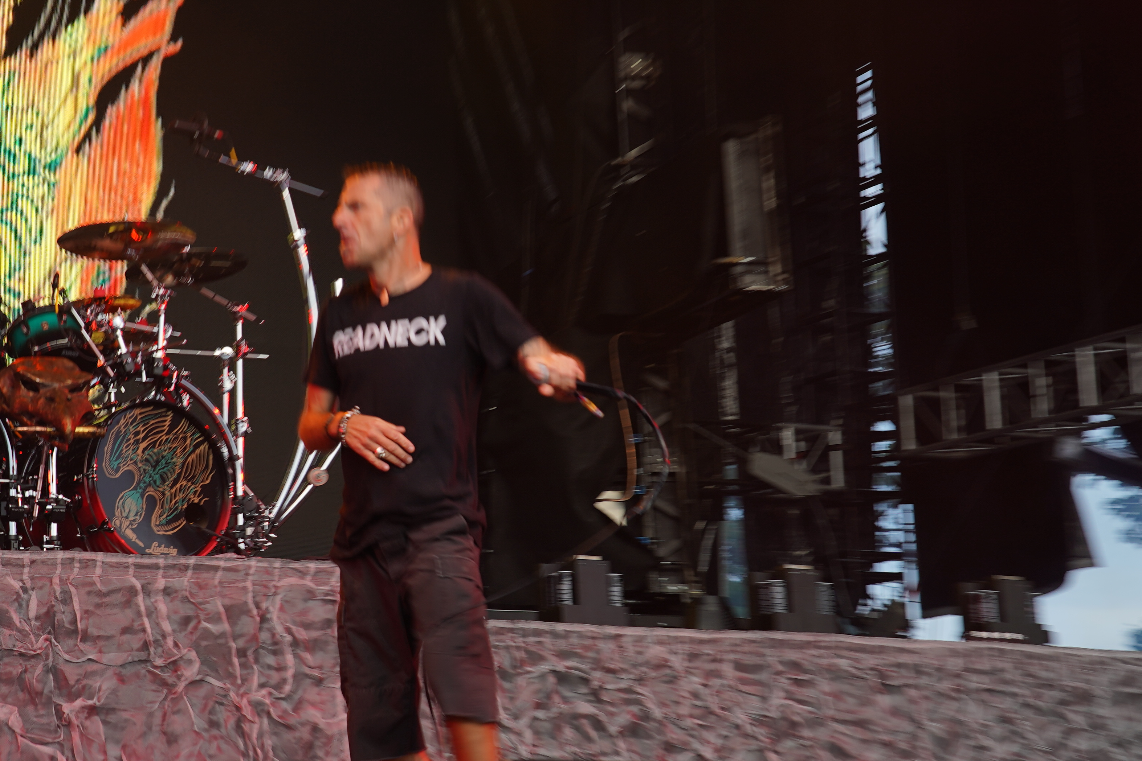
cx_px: 399
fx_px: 2601
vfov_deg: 16.7
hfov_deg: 24.7
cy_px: 388
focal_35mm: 82
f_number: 5
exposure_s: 1/50
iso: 100
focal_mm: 43
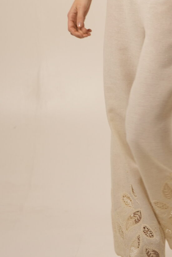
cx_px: 187
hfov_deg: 8.8
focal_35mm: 155
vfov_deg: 12.9
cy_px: -41
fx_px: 1110
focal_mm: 50
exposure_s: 1/100
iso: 400
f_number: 2.8
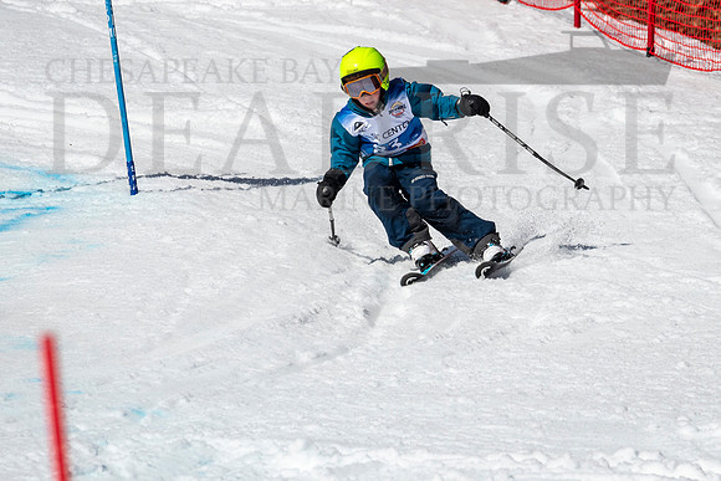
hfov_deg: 2.3
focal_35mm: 880
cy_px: 189
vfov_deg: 1.6
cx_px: 417
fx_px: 17634
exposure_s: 1/2000
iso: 200
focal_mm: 400
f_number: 8
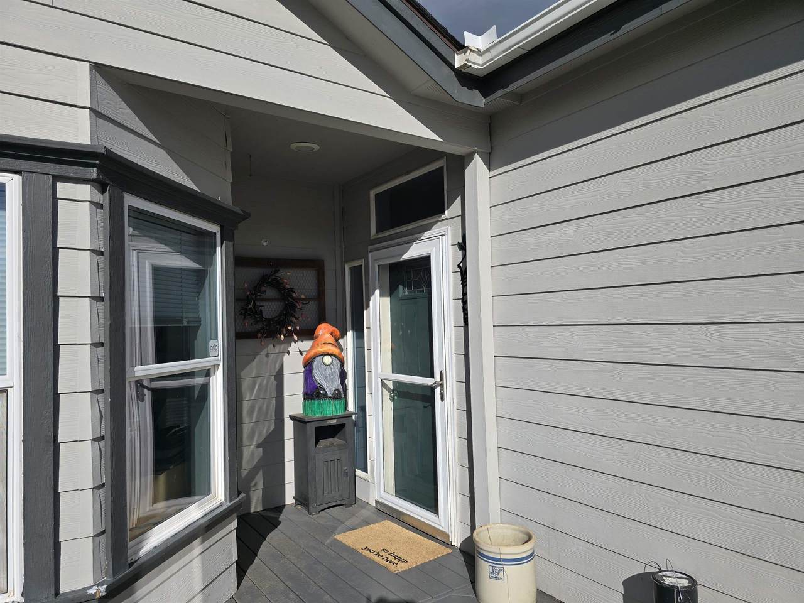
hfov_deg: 73.9
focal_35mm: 23
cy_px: 302
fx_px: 534
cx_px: 402
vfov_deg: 58.9
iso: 12
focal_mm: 6.3
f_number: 1.7
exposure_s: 1/1493
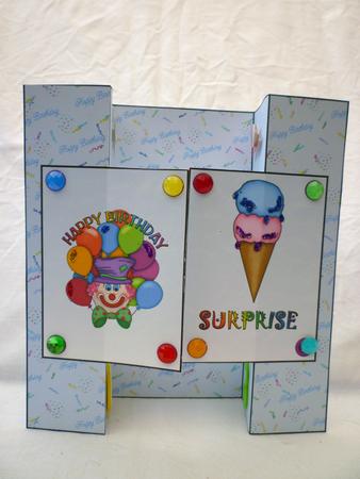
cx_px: 180
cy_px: 240
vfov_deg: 61.6
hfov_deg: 48.3
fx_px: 402
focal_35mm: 29
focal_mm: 5.2
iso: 80
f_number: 3.3
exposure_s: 1/160
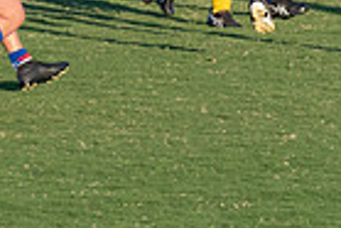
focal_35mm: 1649
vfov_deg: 0.8
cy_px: -175
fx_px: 15636
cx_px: 292
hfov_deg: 1.2
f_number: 7.1
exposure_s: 1/800
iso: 800
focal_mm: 260
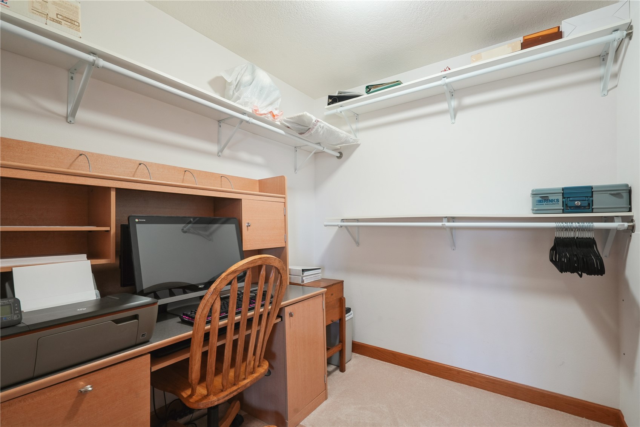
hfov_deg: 96.7
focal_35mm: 16
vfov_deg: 73.7
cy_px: 214
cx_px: 320
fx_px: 284
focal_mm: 16
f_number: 10
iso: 400
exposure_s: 1/3.33
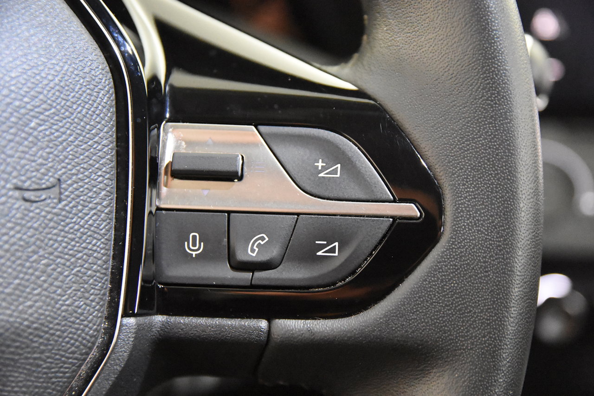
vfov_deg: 18.2
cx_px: 297
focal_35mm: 75
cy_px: 198
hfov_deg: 27.0
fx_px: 1237
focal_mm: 50
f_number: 3.8
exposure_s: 1/80
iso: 12800
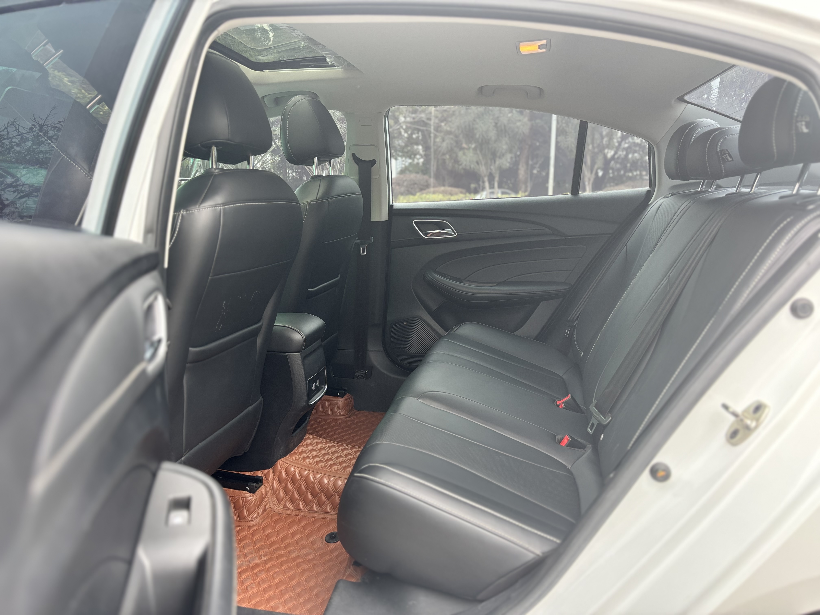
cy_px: 308
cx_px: 410
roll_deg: +0.3
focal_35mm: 26
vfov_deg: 53.1
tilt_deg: -10.6
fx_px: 616
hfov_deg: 67.3
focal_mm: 5.96
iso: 64
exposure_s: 1/135
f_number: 1.6
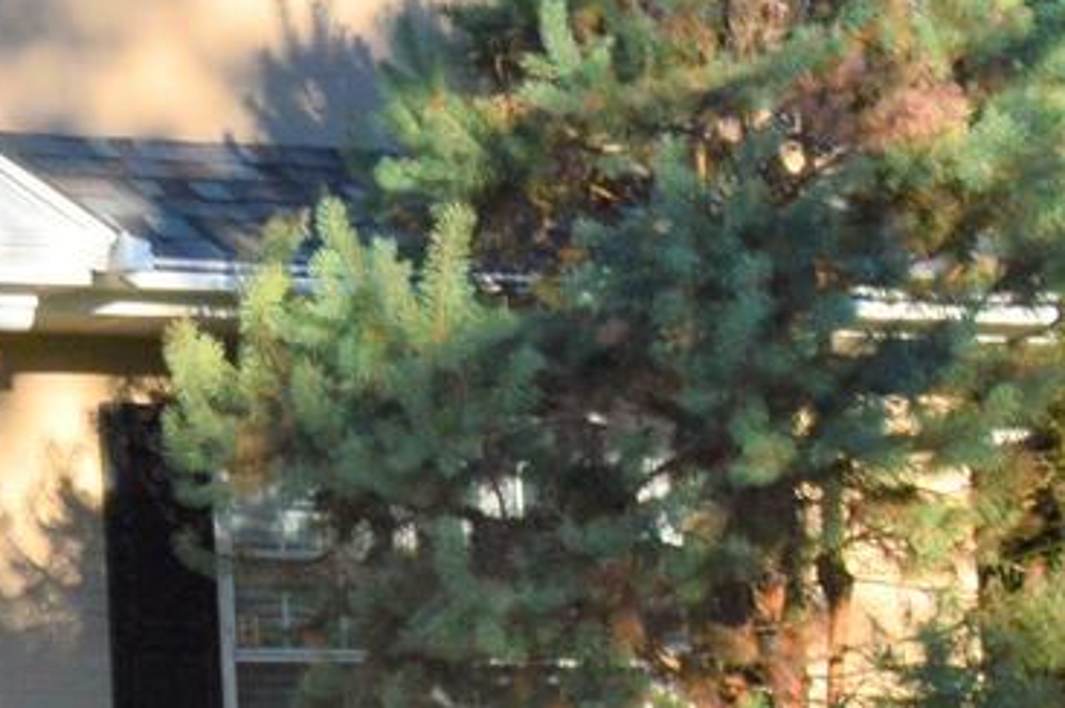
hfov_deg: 9.4
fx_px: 5941
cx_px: -1204
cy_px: 321
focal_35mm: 201
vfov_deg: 6.8
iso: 400
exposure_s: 1/250
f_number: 10
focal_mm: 24
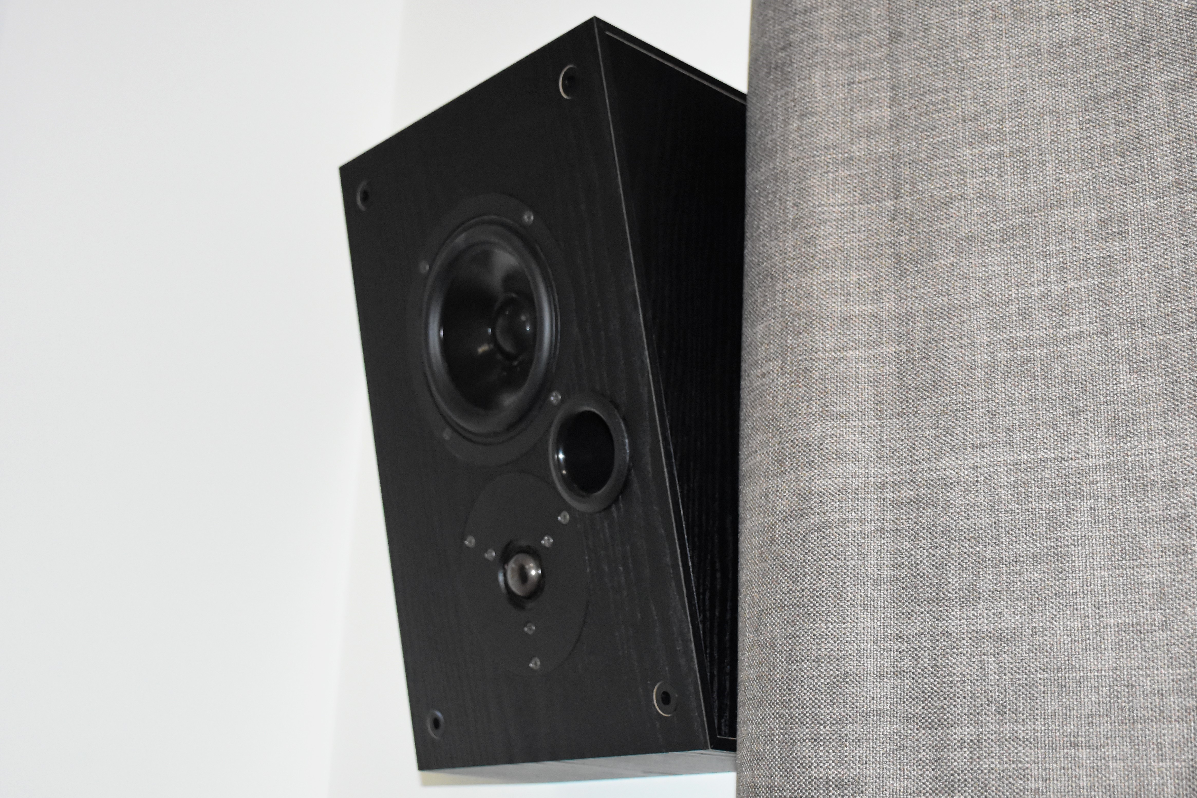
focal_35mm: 36
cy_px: 399
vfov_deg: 36.9
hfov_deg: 53.1
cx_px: 598
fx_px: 1197
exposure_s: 1/60
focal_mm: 24
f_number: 3.8
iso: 4000
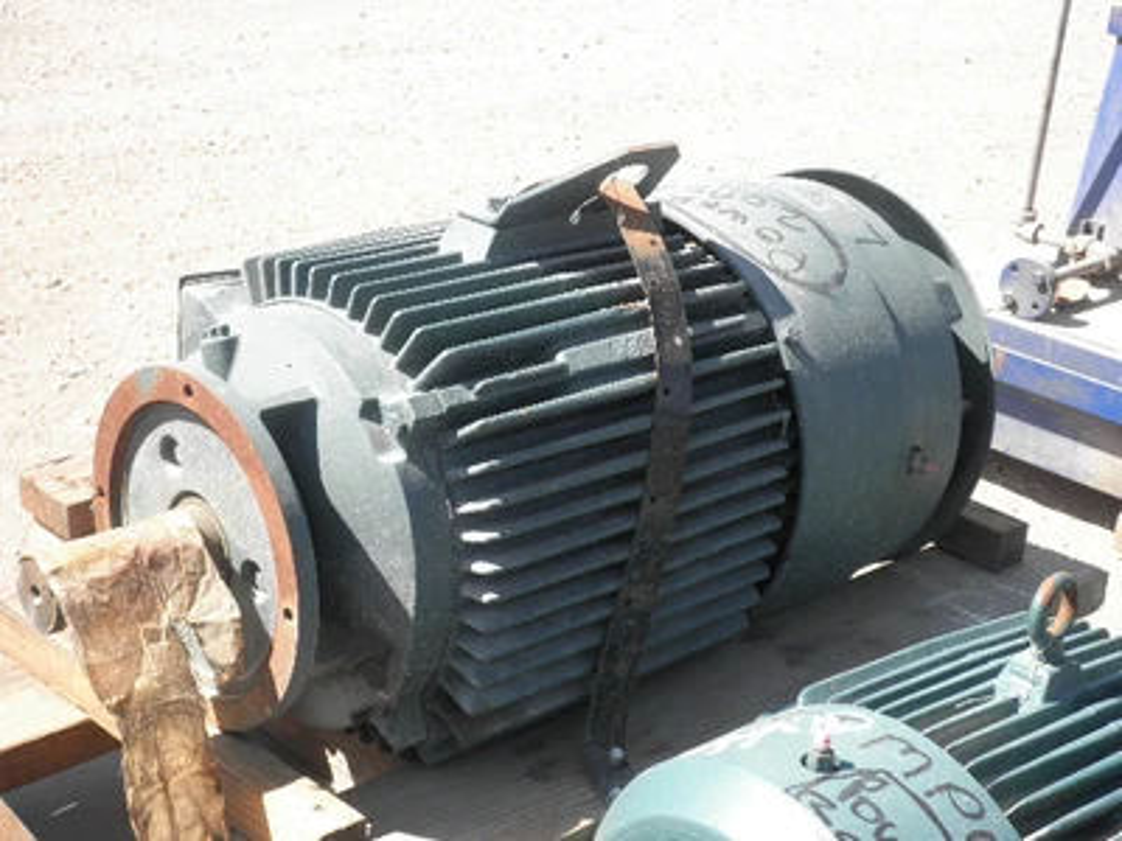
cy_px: 420
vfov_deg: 24.8
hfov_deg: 32.7
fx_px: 1912
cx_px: 561
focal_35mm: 59
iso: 64
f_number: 3.8
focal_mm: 10.5
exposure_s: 1/200
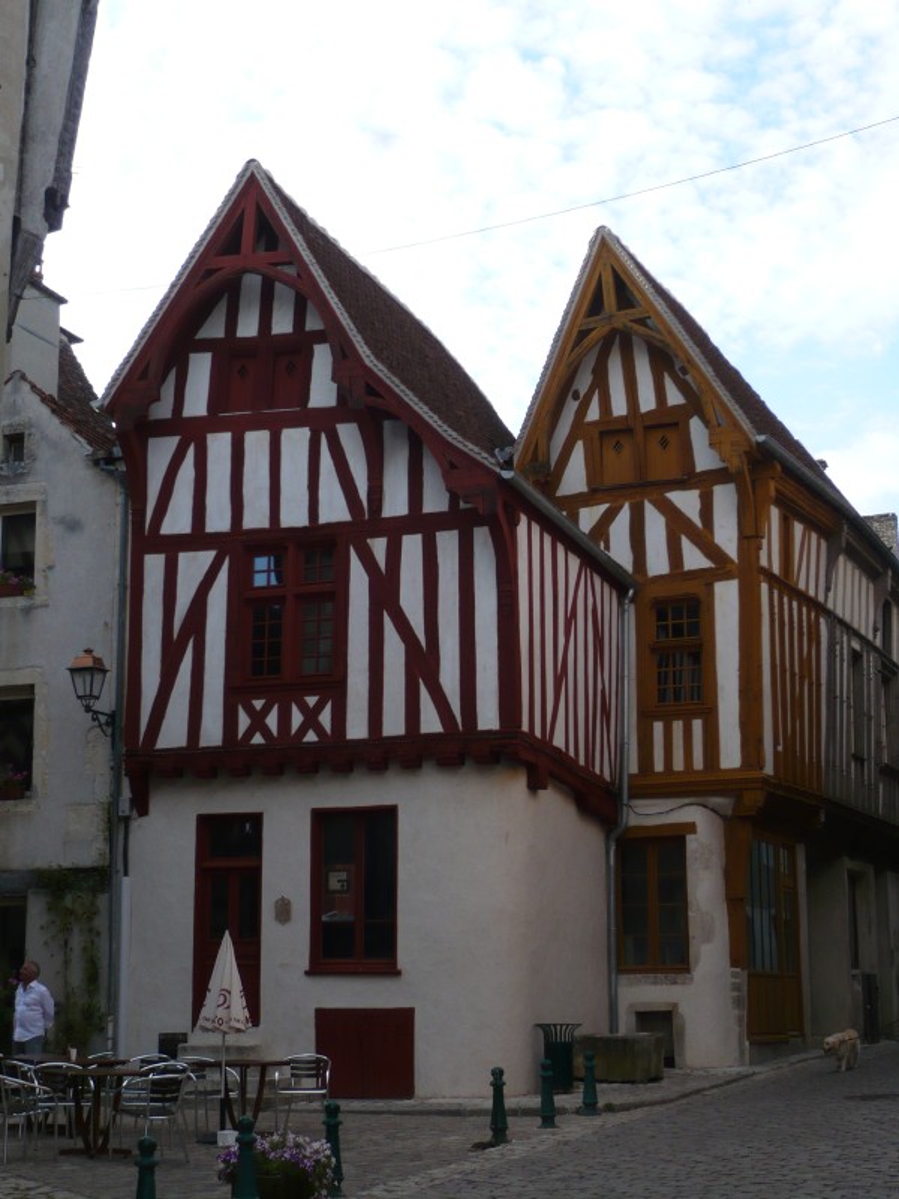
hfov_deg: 27.0
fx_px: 1870
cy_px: 600
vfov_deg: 35.5
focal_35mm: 54
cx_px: 450
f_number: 4
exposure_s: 1/250
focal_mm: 8.9
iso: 100
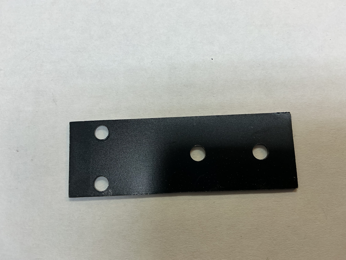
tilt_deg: -82.1
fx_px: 290
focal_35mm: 29
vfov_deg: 48.2
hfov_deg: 61.7
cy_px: 130
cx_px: 173
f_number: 1.8
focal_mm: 3
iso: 50
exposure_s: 1/120
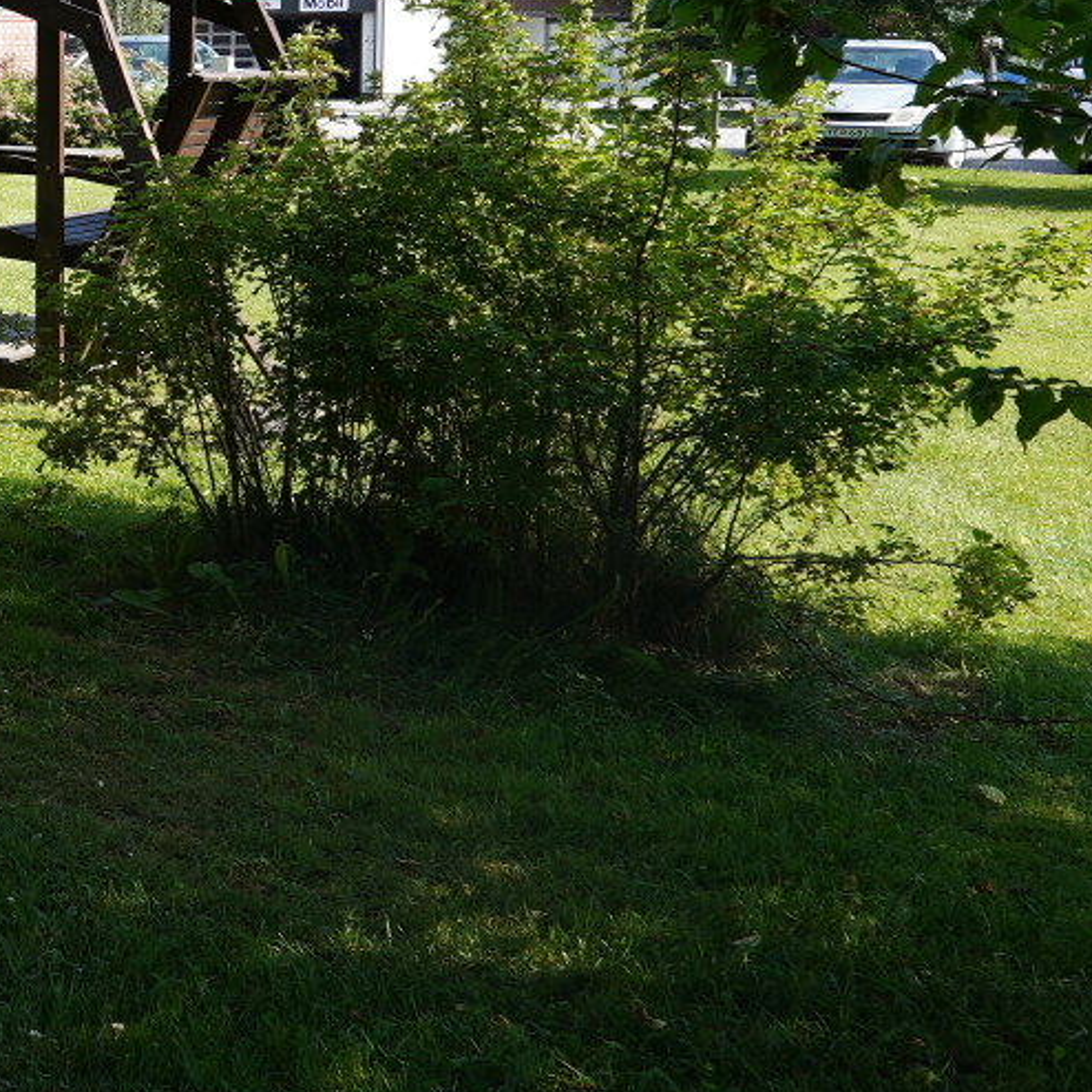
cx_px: -756
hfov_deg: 22.7
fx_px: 1856
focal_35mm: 52
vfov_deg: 31.6
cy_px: 164
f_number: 9
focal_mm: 14
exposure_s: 1/80
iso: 100
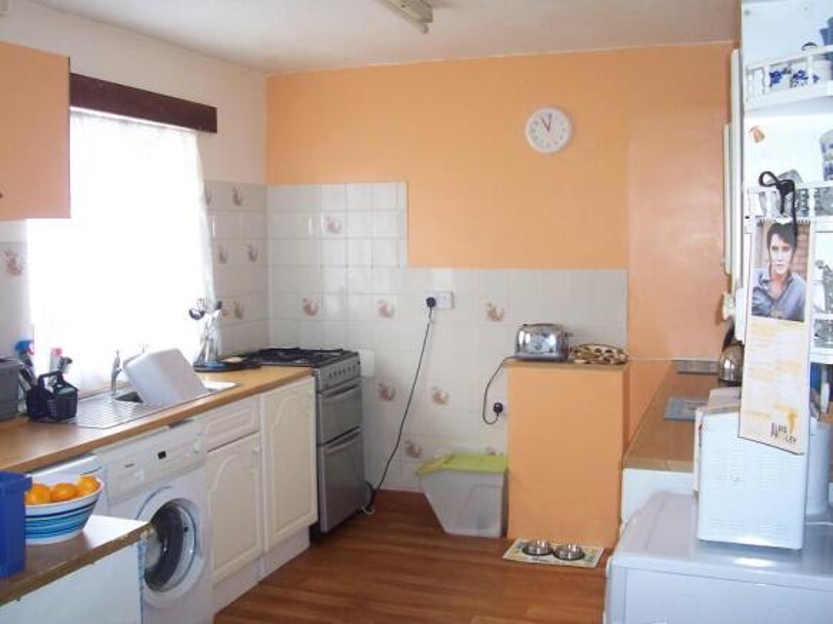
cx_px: 416
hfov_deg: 50.1
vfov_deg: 38.7
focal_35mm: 37
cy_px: 312
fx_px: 890
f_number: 2.8
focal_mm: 5.6
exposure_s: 1/8
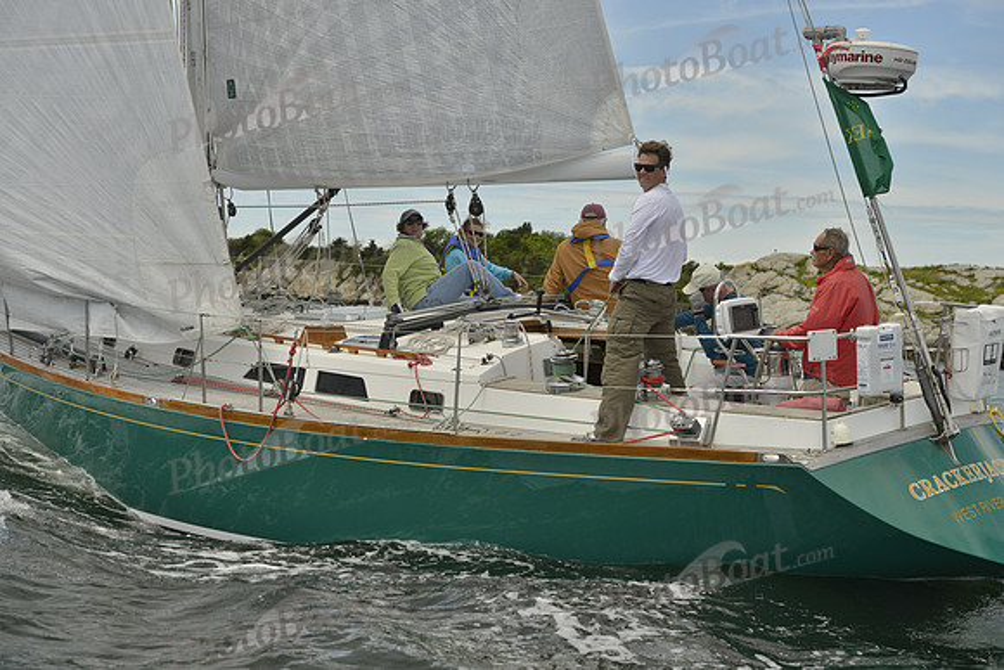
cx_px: 502
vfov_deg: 19.5
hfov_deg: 28.8
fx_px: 1953
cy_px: 335
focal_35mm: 70
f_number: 7.1
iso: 280
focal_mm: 70
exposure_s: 1/1600
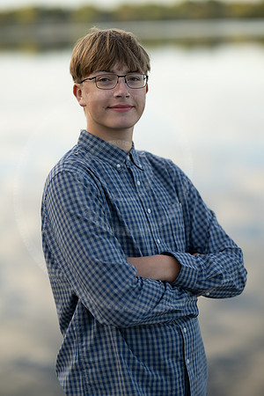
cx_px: 132
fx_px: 935
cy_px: 198
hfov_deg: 16.1
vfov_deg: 23.9
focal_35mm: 85
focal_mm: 85
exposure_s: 1/1000
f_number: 1.8
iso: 100
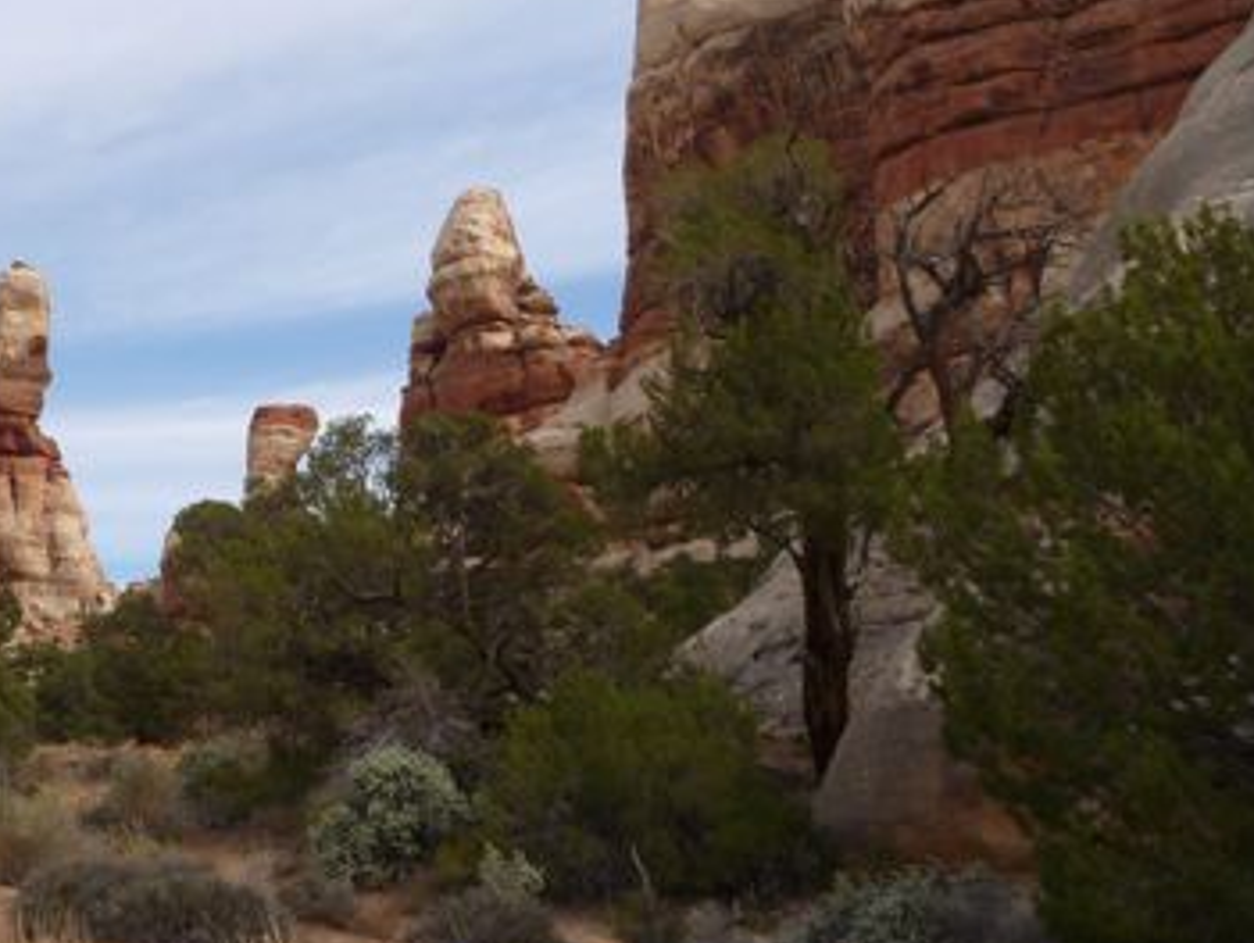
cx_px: 125
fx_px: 1849
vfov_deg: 28.3
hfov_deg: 35.3
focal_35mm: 51
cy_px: 254
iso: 80
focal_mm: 4.9
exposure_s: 1/800
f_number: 3.3
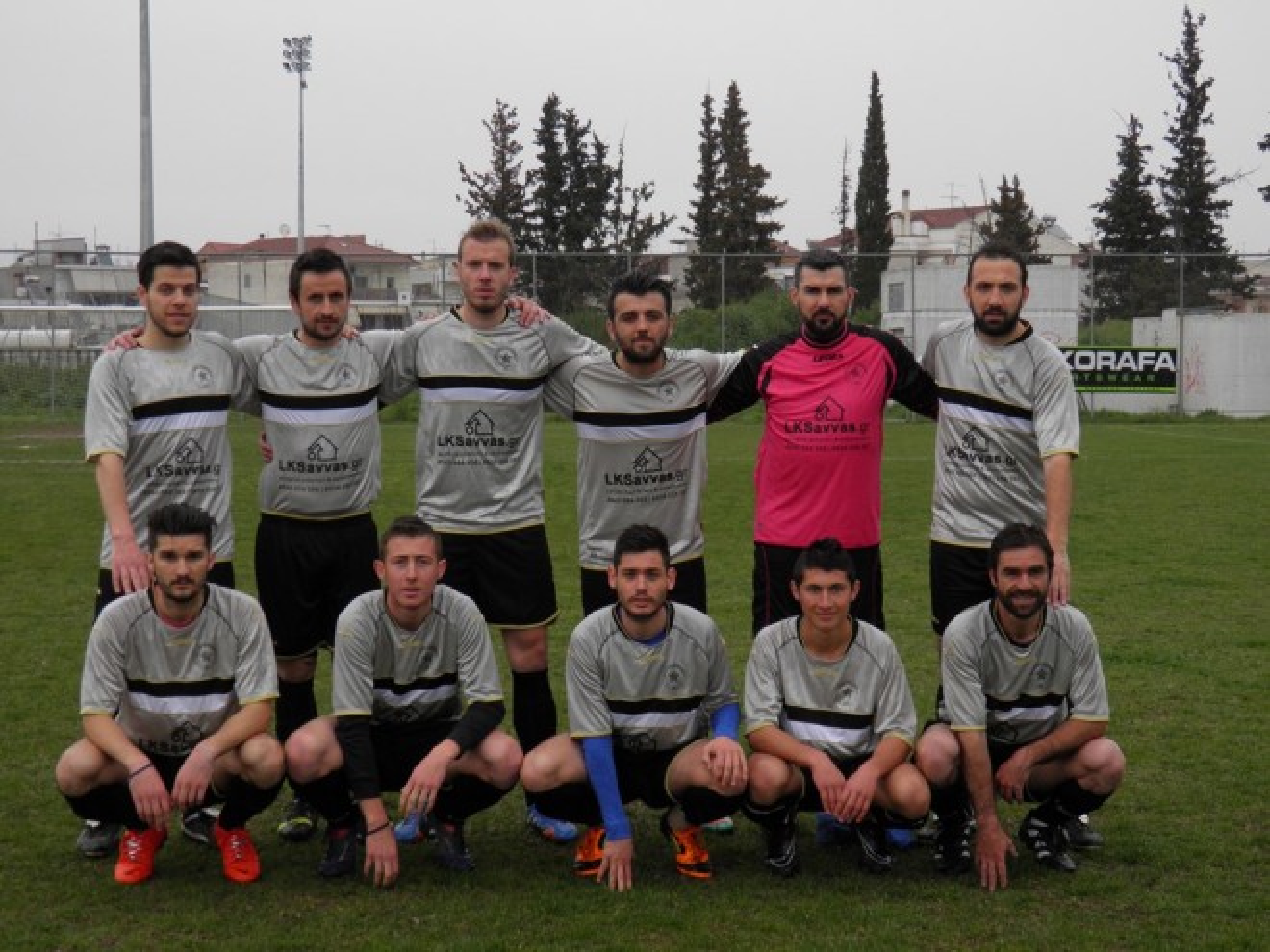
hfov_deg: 31.2
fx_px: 2275
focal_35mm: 62
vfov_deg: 23.7
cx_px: 635
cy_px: 476
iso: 50
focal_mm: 11.2
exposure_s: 1/80
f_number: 3.8
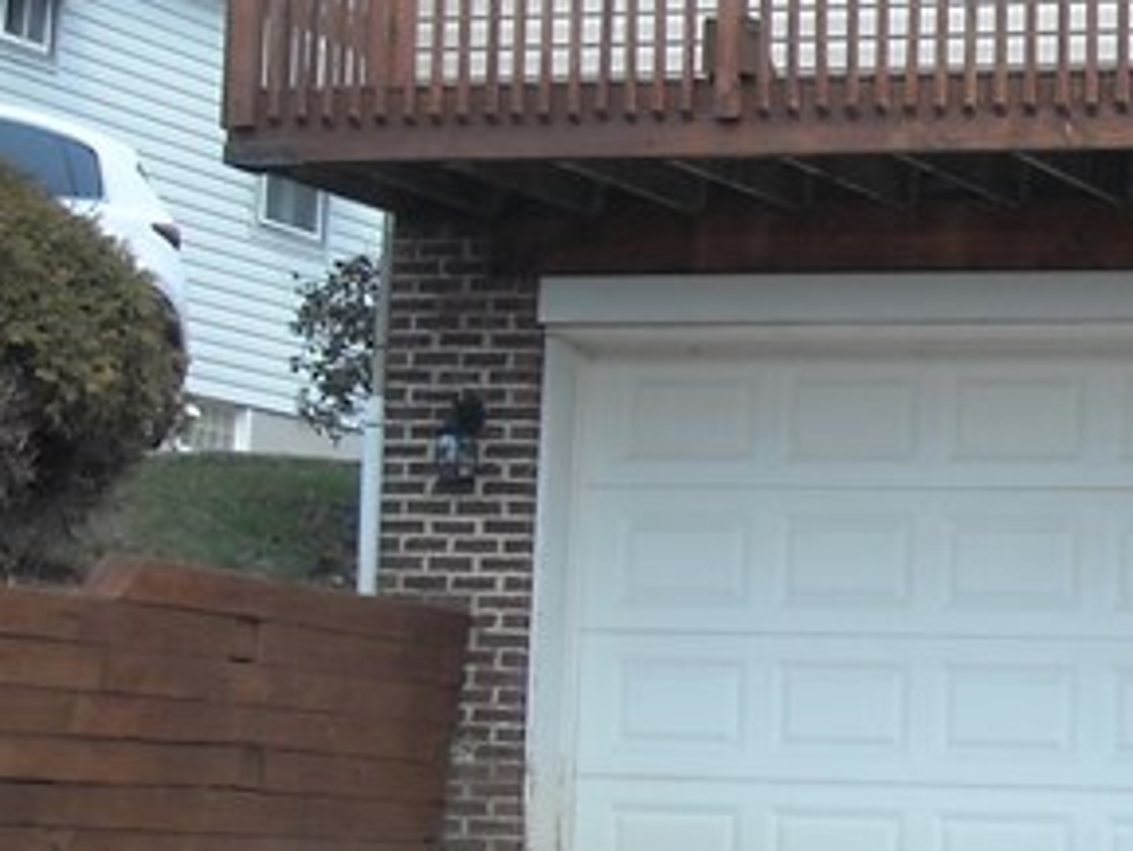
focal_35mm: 124
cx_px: 1427
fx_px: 4060
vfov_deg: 11.9
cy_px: 220
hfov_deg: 15.2
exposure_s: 1/129
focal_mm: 5.7
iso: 64
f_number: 5.6
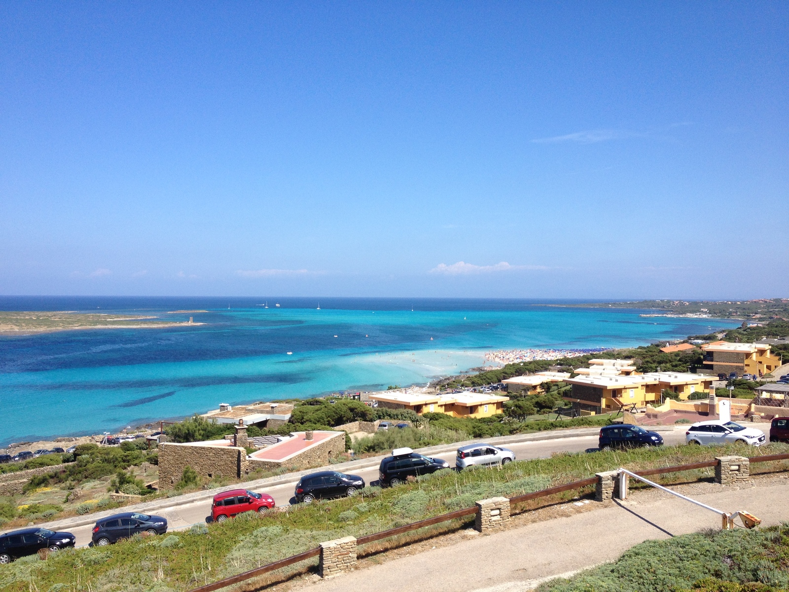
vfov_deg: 40.7
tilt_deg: -3.2
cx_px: 394
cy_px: 296
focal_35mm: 35
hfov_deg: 52.6
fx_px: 798
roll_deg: -0.2
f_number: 2.4
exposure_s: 1/1727
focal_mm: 4.28
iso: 50
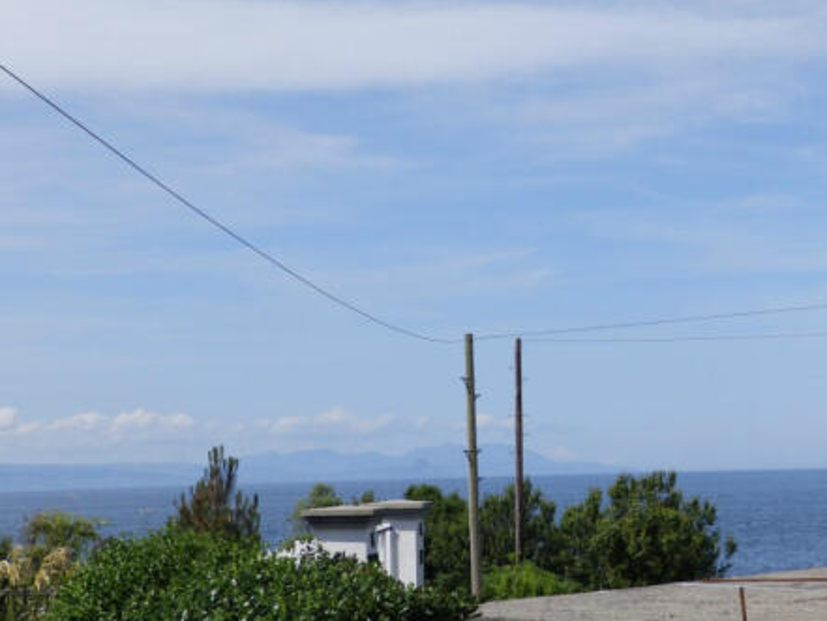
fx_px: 1673
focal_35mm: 70
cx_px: 485
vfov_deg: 21.0
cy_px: 316
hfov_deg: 27.7
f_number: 4.4
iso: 80
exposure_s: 1/640
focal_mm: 9.6
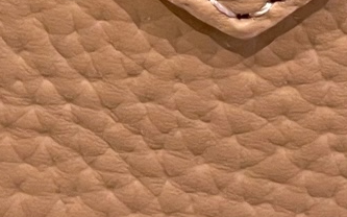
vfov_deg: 7.0
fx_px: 1579
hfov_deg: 12.5
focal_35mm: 167
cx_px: 227
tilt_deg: -19.9
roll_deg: +1.0
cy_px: -452
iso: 100
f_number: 1.6
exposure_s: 1/50
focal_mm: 4.2
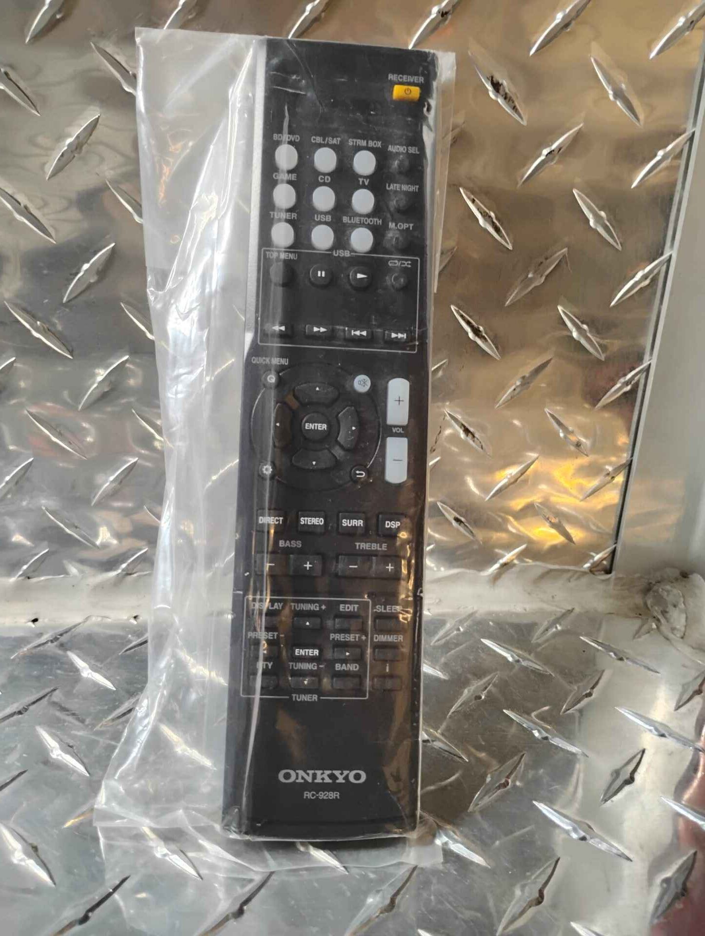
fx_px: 759
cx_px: 352
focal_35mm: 28
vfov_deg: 63.4
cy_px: 468
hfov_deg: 49.8
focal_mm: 4.26
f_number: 1.8
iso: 831
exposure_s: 1/40
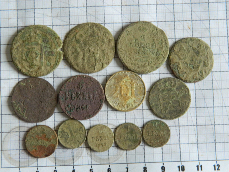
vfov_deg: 17.6
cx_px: 114
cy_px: 86
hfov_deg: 23.3
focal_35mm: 84
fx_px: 556
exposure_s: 1/8
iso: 400
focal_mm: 15.1
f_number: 4.2
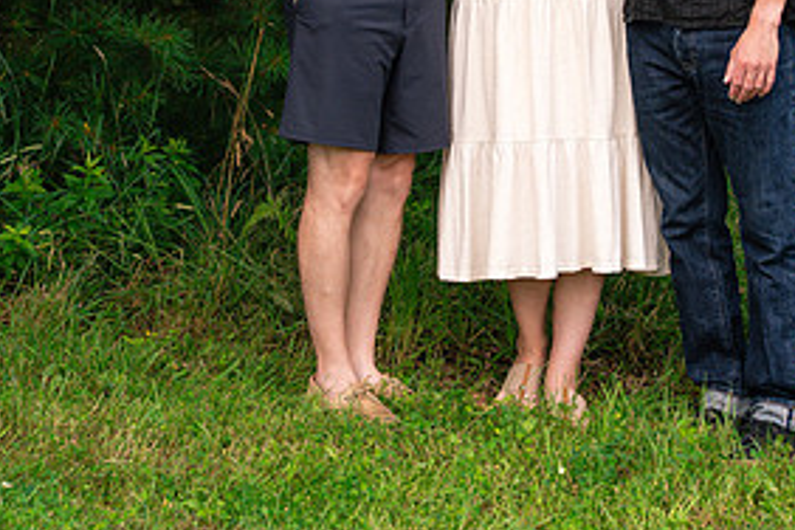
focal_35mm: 196
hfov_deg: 10.5
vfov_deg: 7.0
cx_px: 561
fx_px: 4328
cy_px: 56
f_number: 4.5
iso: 400
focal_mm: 85
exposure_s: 1/800
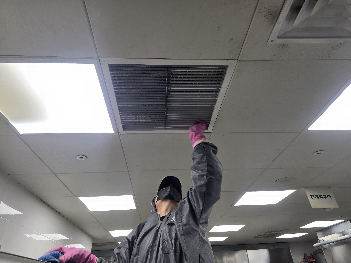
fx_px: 233
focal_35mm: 23
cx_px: 176
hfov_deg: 73.9
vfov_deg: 58.9
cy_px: 132
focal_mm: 6.3
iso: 80
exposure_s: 1/120
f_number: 1.7
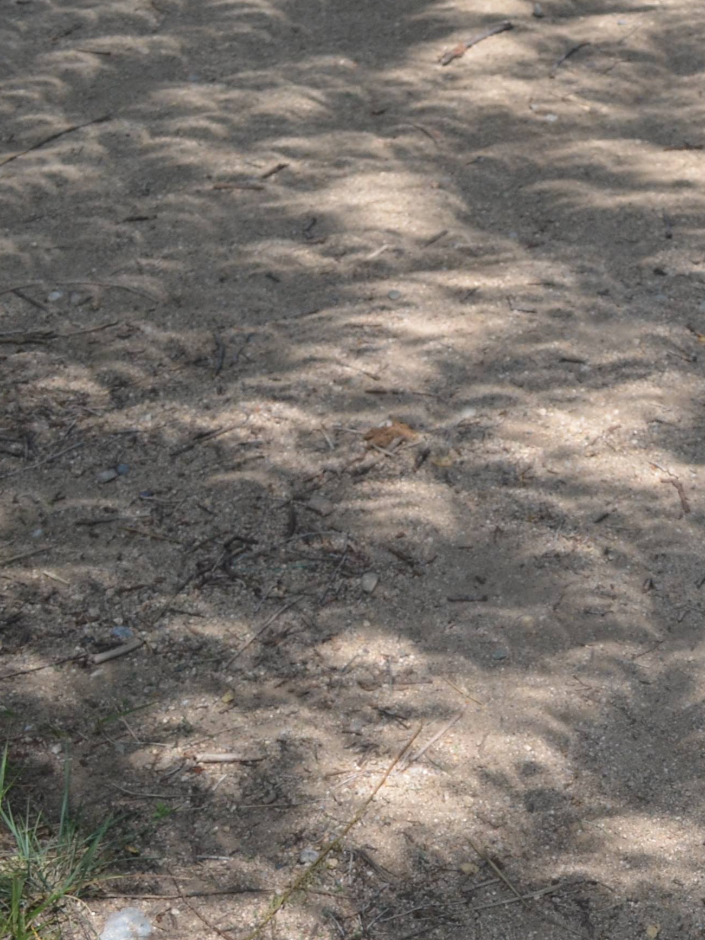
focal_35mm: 90
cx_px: 1133
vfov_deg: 21.6
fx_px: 2445
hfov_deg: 14.9
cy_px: 698
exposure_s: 1/125
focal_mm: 22
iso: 400
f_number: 5.6
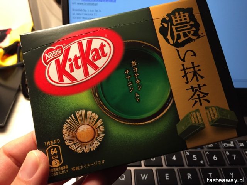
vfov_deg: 48.2
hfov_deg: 61.7
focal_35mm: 29
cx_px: 124
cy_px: 92
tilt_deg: -41.6
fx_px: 207
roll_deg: -4.0
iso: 125
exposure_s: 1/30
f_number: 2.2
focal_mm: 4.15
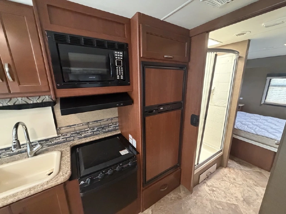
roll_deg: +0.5
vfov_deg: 85.7
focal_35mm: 14
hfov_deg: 102.1
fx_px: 116
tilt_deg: -13.0
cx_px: 143
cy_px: 107
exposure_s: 1/60
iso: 800
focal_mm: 2.22
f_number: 2.2
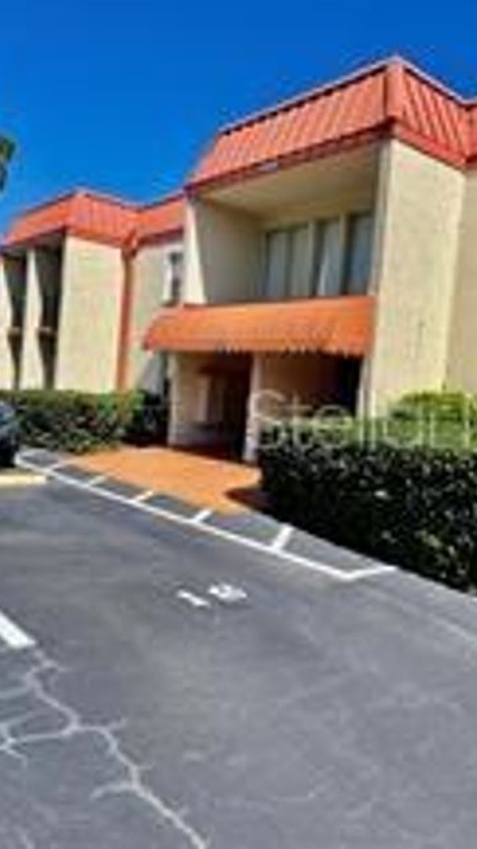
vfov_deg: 66.1
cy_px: 417
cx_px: 289
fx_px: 653
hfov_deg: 40.0
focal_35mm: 29
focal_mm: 5.1
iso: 32
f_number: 1.6
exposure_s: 1/5128
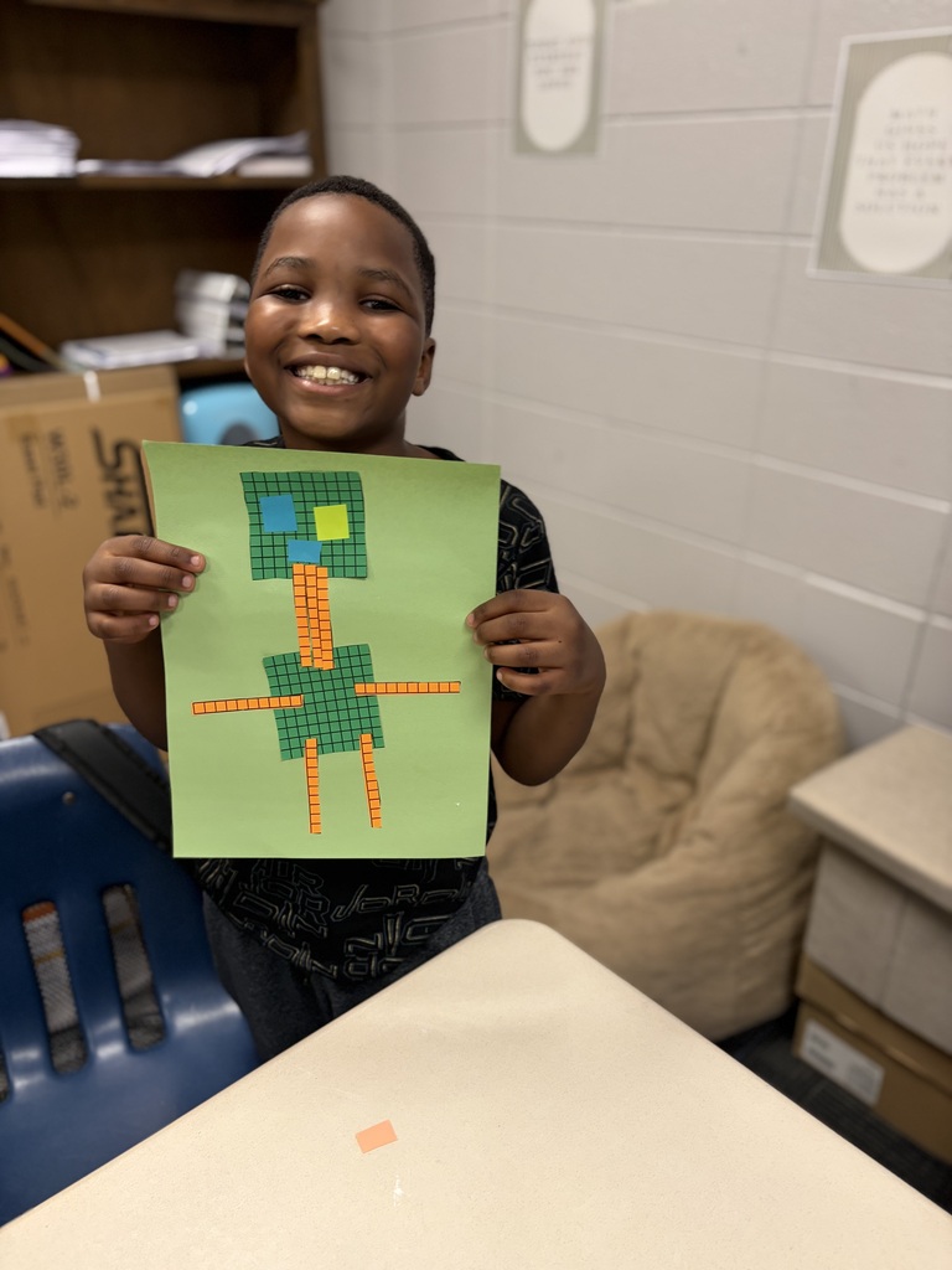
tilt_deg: -24.7
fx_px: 953
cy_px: 635
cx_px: 476
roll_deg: -0.2
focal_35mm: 26
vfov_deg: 67.3
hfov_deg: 53.1
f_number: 1.6
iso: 160
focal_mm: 5.96
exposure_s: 1/60
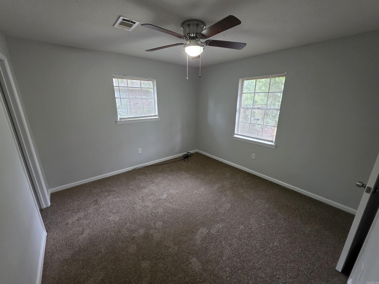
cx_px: 190
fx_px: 142
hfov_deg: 106.2
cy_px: 142
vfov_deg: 89.9
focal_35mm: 13
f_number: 1.9
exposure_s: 1/60
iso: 500
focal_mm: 2.2
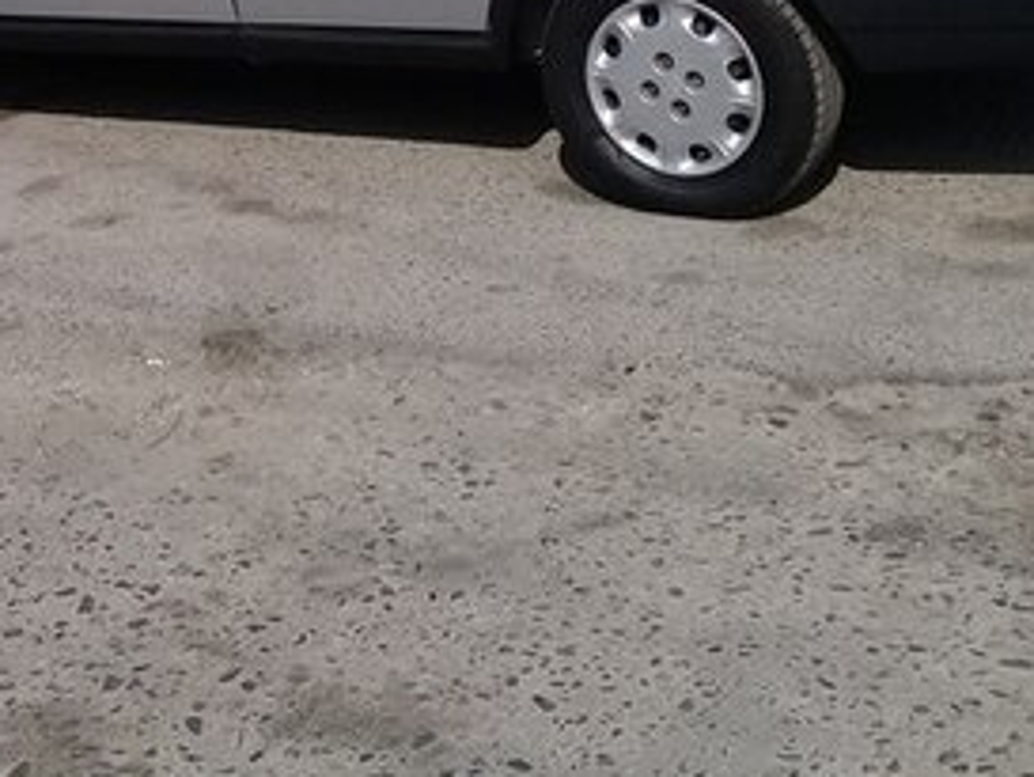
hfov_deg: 25.6
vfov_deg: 18.7
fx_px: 2241
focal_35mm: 75
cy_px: -142
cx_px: 239
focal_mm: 3.3
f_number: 2.2
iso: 50
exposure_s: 1/1835
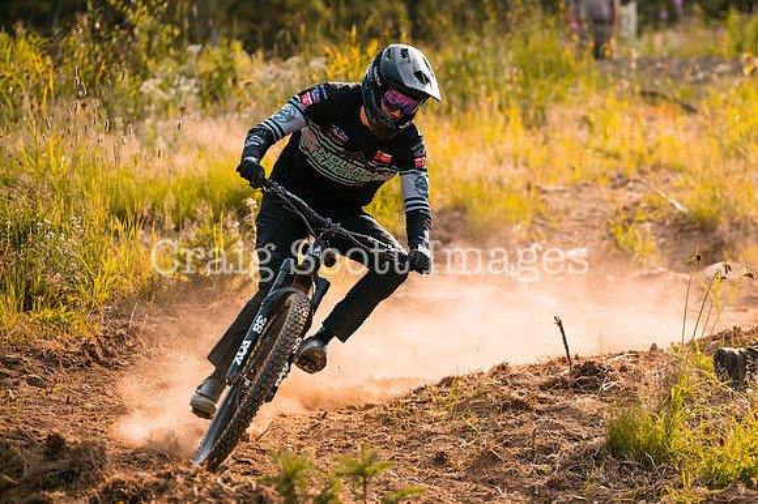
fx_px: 3853
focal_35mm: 183
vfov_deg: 7.5
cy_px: 190
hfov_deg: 11.2
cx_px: 534
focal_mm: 130
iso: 200
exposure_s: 1/1250
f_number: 2.8
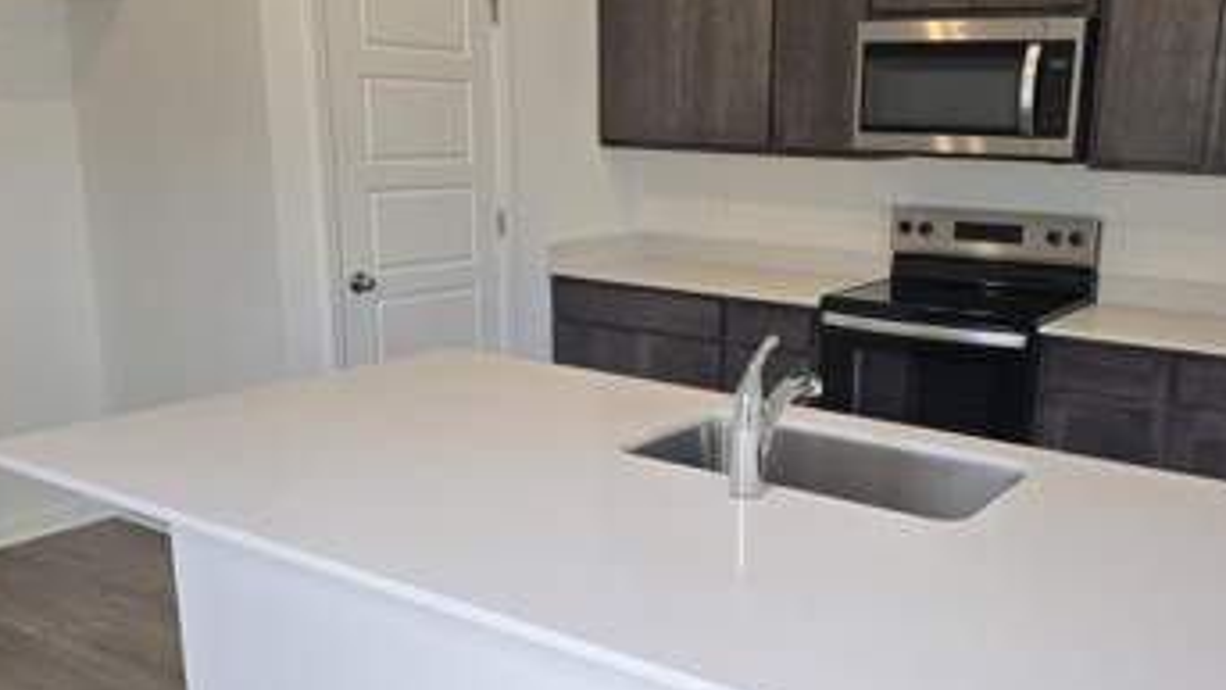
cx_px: 758
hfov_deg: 56.0
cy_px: 377
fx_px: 1138
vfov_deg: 33.7
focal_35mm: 35
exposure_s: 1/60
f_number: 1.7
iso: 25
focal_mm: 6.3
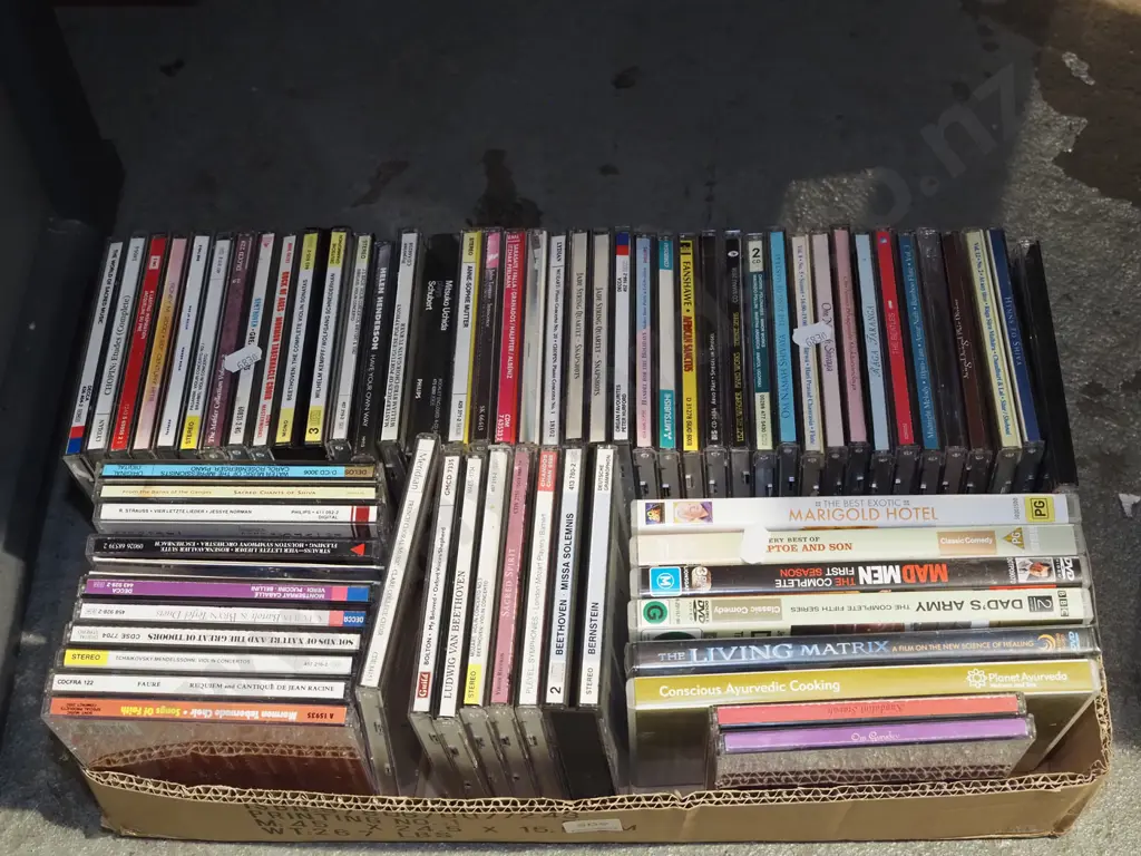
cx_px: 570
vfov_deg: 29.1
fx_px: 1648
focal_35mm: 50
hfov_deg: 38.2
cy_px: 428
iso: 2000
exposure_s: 1/60
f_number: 5.6
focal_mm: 25
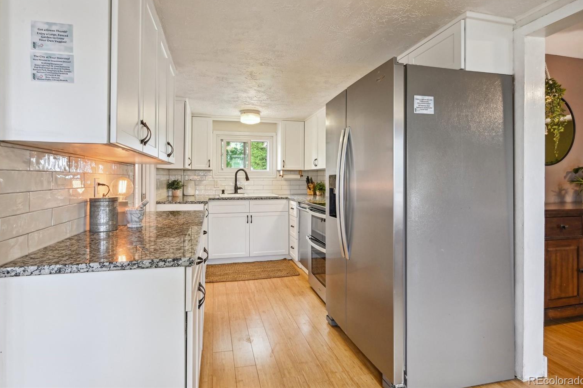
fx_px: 284
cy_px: 182
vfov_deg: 68.7
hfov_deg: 91.5
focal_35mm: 18
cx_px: 281
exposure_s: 1/13
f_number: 11
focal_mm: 16.5
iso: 400
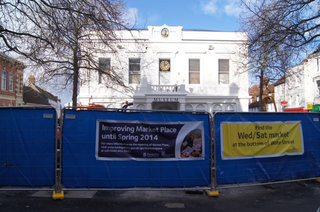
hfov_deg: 67.4
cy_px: 106
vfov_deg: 47.8
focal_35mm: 27
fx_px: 240
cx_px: 160
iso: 100
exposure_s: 1/320
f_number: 5.6
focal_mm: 18
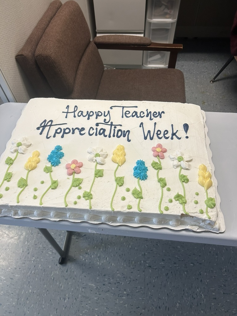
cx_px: 118
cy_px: 158
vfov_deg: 67.3
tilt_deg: -53.7
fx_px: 237
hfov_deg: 53.1
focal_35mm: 26
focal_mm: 5.7
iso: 100
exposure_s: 1/120
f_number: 1.5
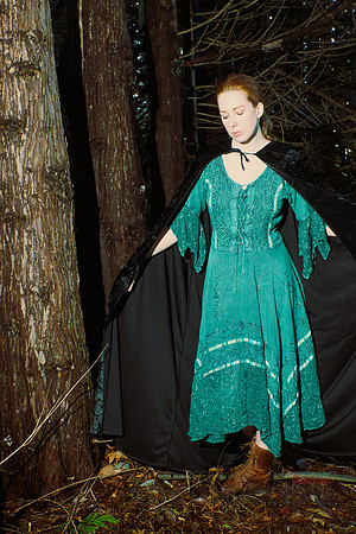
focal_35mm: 36
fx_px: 534
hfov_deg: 36.9
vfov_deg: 53.1
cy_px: 267
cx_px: 178
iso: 400
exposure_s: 1/60
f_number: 5.6
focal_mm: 24
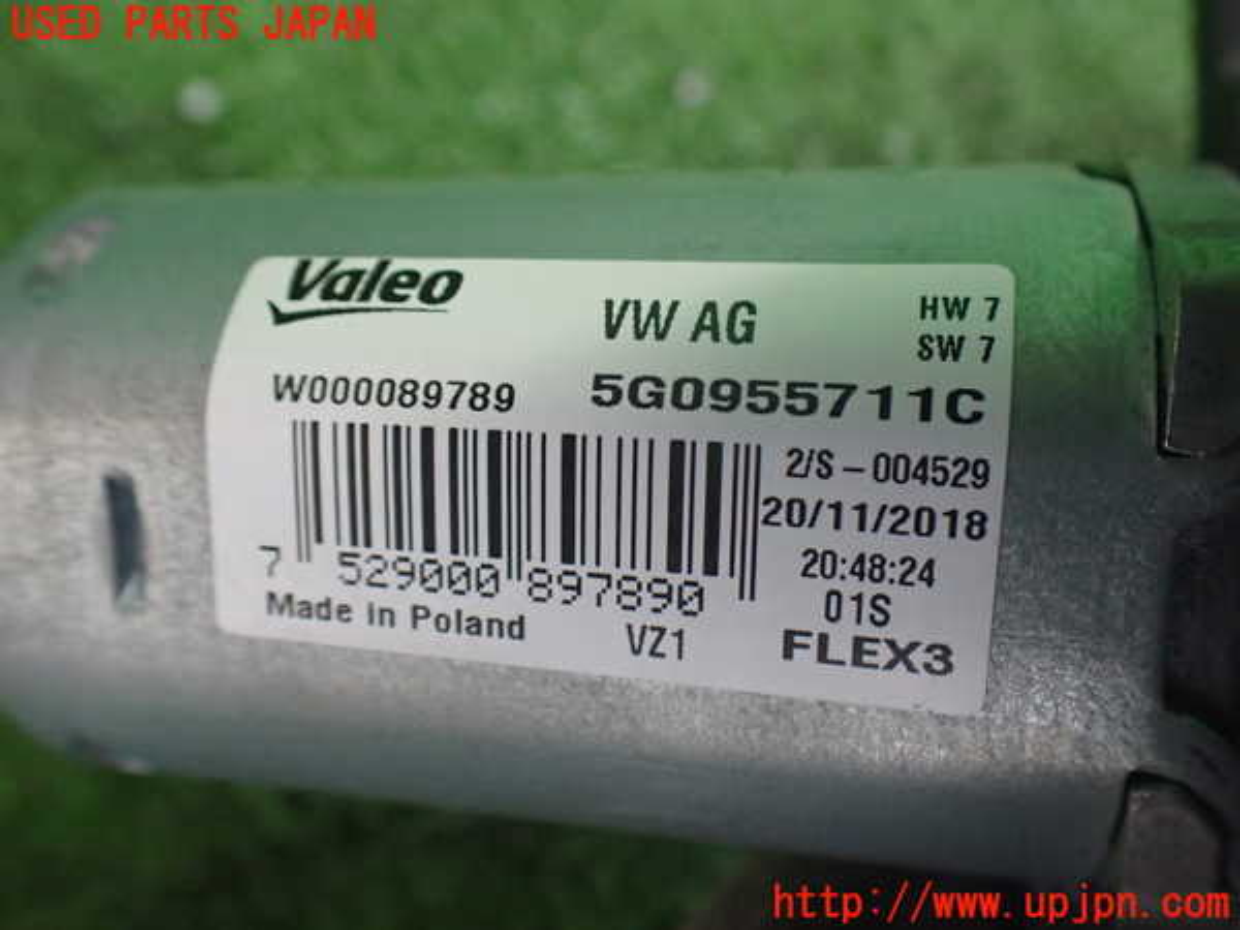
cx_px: 620
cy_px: 465
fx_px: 1075
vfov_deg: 46.8
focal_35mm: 30
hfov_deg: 60.0
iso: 640
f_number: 2.3
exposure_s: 1/125
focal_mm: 5.4
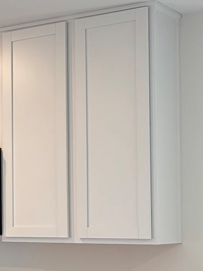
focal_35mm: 103
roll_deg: -0.5
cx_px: -174
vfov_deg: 19.0
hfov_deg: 12.9
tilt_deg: +1.0
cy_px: 196
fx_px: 805
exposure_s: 1/60
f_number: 1.6
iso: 160
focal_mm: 5.96
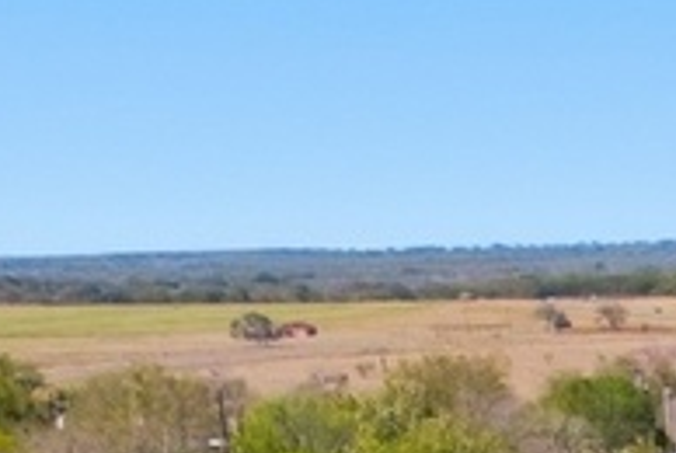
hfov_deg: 10.2
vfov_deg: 6.3
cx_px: 1404
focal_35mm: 185
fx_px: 3479
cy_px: 1749
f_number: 2.8
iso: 100
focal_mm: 4.5
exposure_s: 1/2004
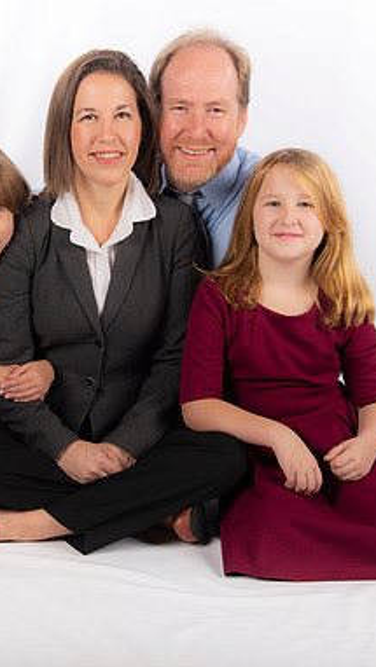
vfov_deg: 30.1
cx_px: 126
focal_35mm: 70
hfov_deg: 17.2
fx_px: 1240
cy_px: 334
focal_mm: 44
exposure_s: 1/200
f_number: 5.6
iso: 100
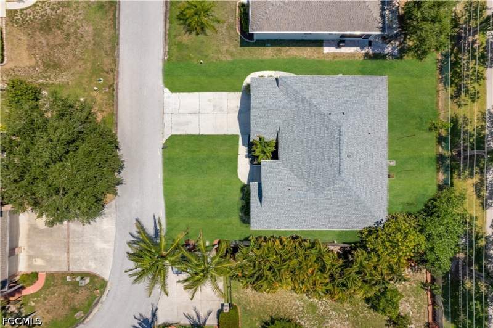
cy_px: 164
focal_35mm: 22
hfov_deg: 78.6
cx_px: 246
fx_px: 301
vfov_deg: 57.1
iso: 100
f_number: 2.8
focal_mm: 8.38
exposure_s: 1/800
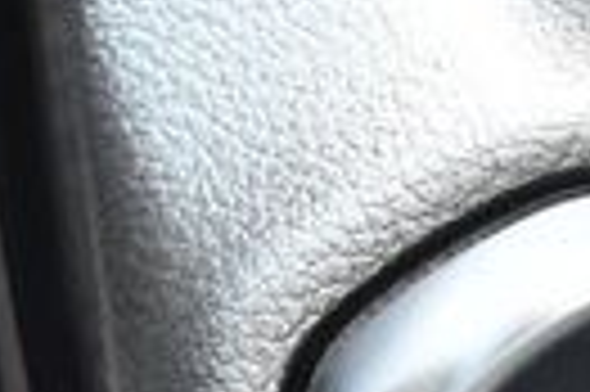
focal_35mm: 196
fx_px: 3208
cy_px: 775
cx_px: 1036
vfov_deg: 6.8
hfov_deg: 10.0
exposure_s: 1/125
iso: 3200
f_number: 4
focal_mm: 27
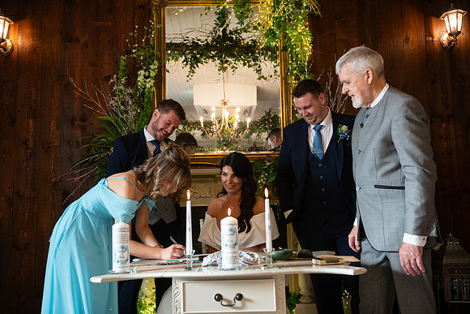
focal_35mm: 36
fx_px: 470
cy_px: 157
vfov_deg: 36.9
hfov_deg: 53.1
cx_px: 235
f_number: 3.5
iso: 1000
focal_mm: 36
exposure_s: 1/160
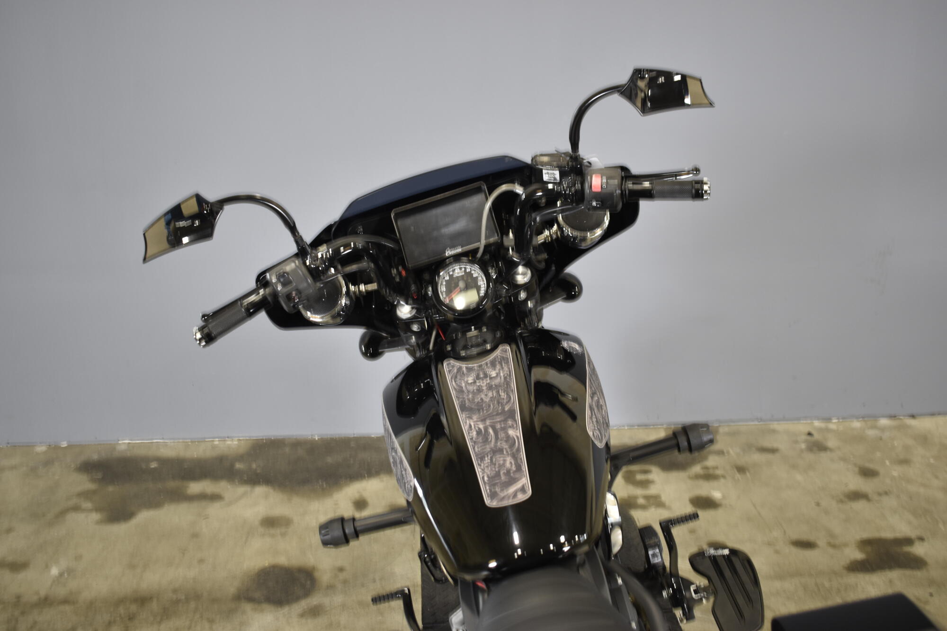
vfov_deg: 36.9
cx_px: 474
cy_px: 316
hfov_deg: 53.1
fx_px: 947
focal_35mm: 36
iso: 400
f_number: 3.8
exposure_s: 1/20
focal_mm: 24
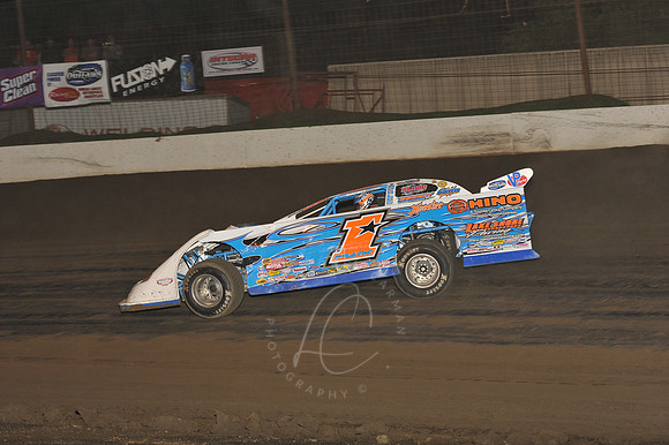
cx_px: 334
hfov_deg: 22.2
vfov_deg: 14.8
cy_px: 222
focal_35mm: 92
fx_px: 1709
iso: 1000
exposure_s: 1/320
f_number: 7.1
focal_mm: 92
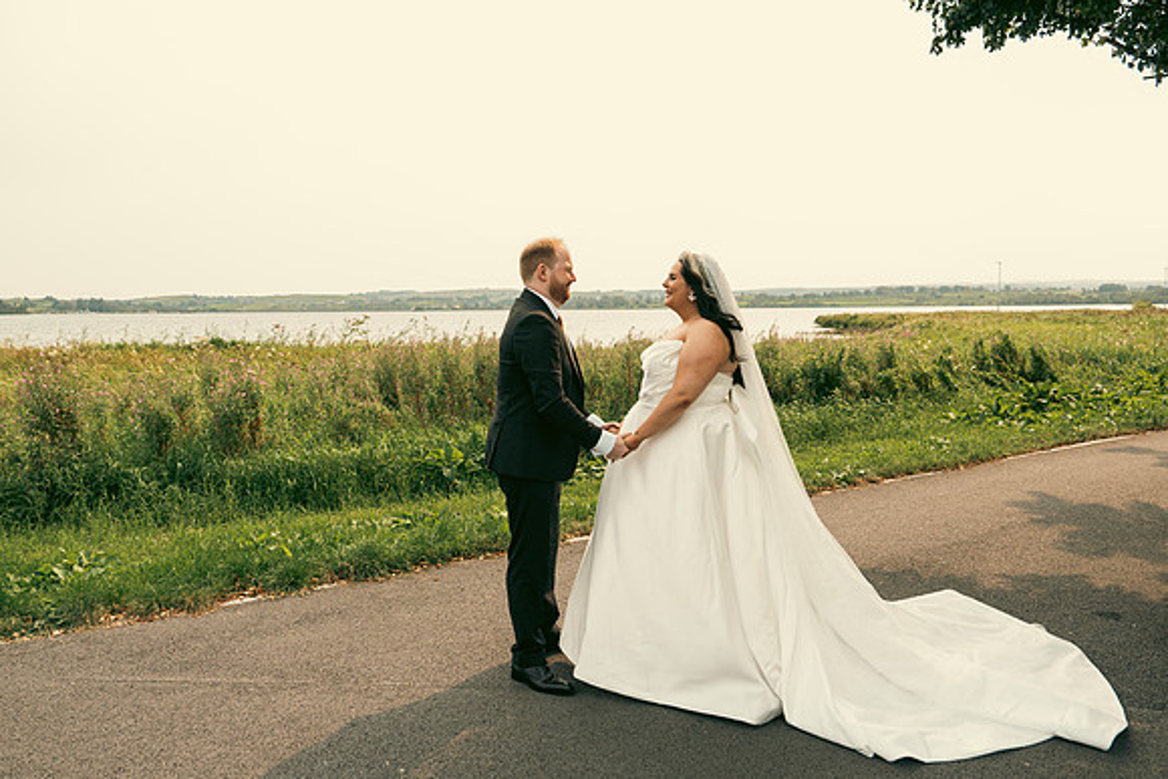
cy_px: 358
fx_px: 841
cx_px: 584
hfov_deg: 69.5
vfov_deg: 49.7
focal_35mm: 26
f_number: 3.5
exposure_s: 1/320
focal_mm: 24
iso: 125
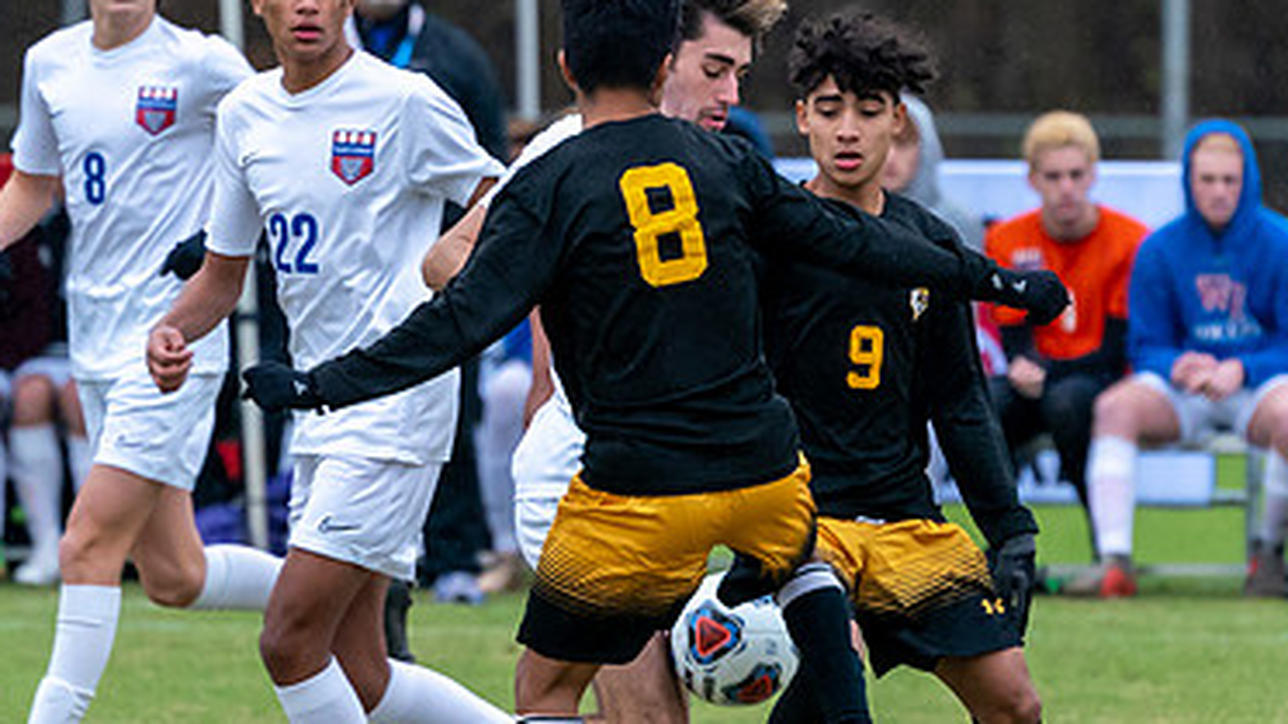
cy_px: 432
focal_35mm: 937
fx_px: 31992
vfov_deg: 1.3
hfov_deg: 2.3
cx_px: 724
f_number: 5.6
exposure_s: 1/800
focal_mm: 327
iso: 2500
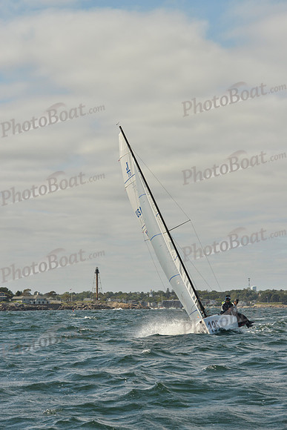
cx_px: 144
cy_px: 215
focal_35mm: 100
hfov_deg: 13.7
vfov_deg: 20.4
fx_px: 1195
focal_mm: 100
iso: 400
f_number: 10
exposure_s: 1/1600
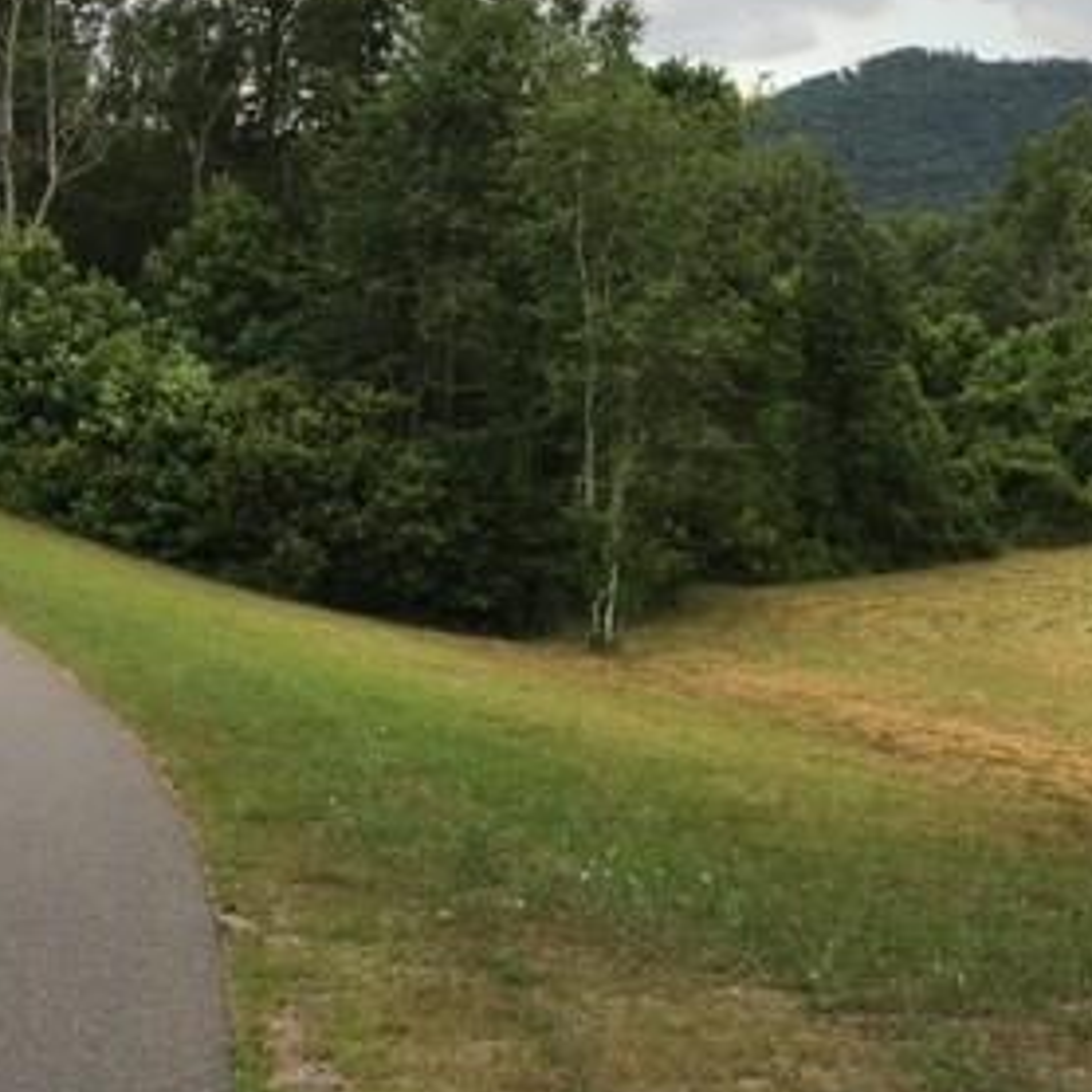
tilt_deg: -1.4
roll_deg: +0.7
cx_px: 550
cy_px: 444
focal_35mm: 59
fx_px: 2106
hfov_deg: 29.1
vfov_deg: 29.0
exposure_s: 1/286
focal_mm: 4.15
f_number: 2.2
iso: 25
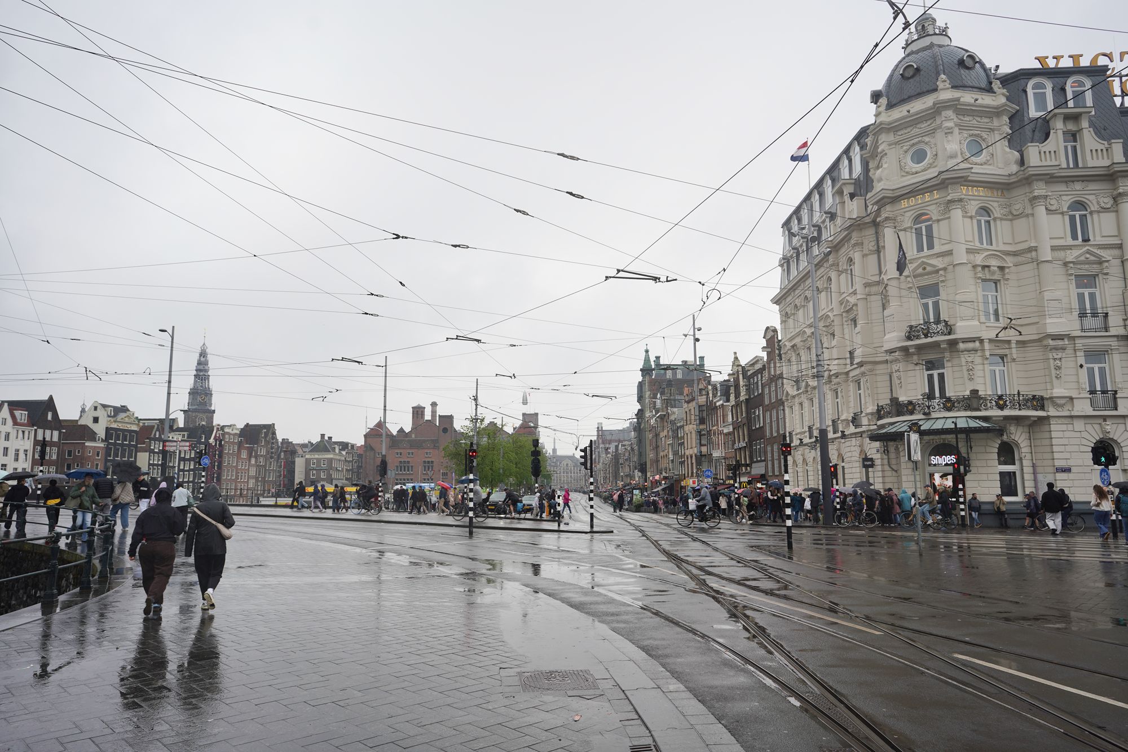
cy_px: 376
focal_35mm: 24
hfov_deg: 73.7
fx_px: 752
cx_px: 564
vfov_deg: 53.1
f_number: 6.3
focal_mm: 24
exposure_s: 1/100
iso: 100
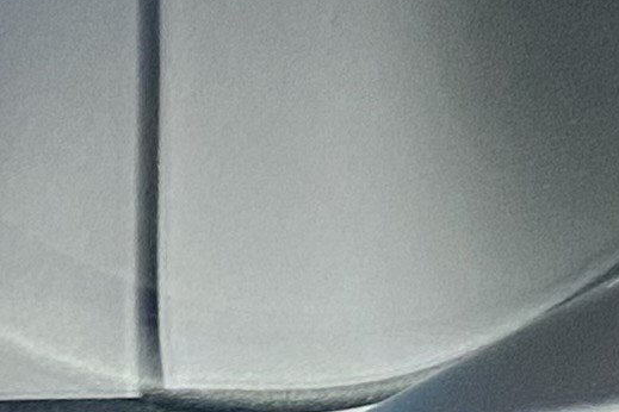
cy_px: -522
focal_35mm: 210
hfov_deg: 8.8
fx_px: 3611
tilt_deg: -22.1
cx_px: 1565
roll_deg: +0.8
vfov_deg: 6.3
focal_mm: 4.25
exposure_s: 1/44
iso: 500
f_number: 1.8
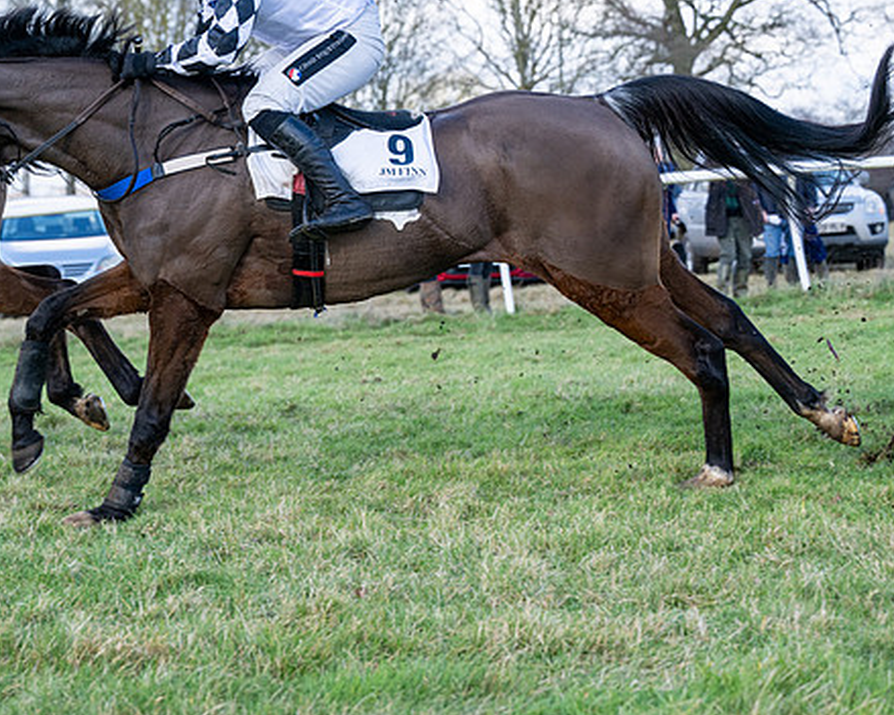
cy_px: 304
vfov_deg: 15.2
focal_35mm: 101
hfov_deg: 19.0
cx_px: 368
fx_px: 2672
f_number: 4
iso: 400
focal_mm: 70
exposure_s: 1/1250
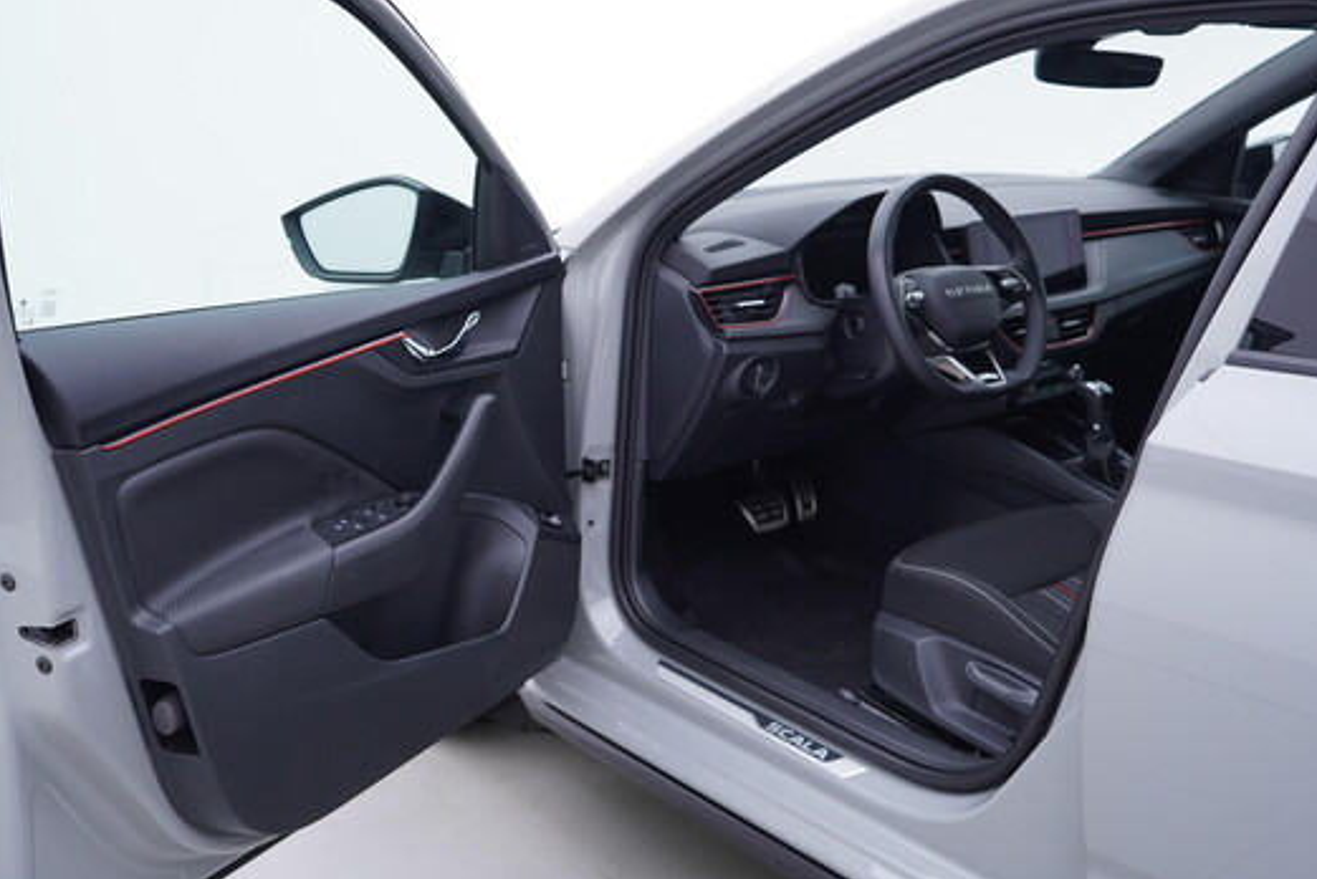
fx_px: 1391
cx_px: 650
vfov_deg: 35.1
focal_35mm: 38
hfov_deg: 50.7
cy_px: 438
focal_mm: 24
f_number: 3.2
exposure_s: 1/50
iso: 125
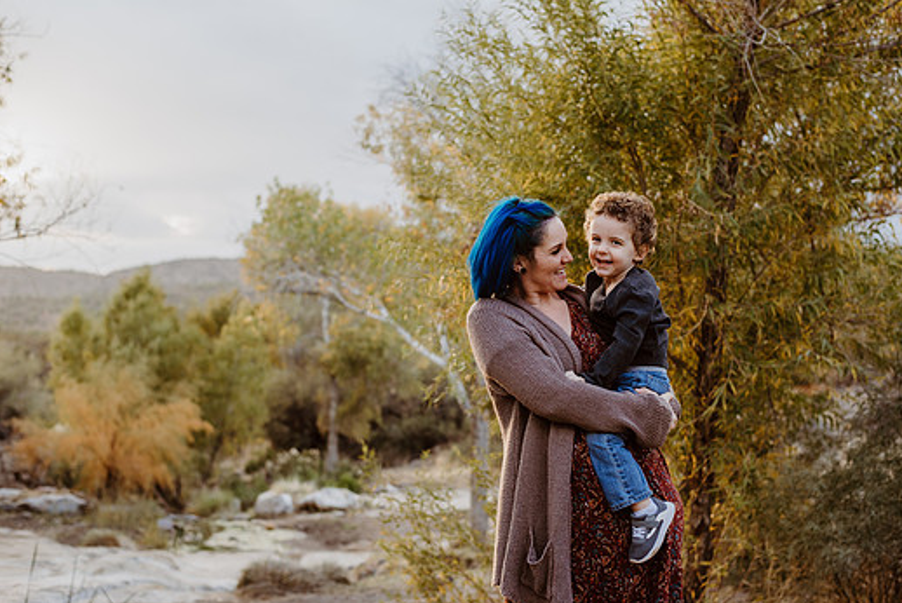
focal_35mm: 56
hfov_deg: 35.6
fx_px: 1404
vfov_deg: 24.2
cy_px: 309
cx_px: 491
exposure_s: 1/500
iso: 400
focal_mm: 50
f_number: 3.2
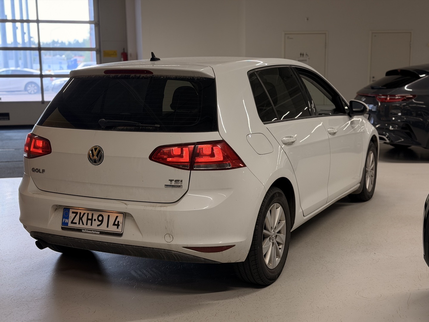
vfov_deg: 30.3
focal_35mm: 48
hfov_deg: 39.7
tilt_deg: -9.2
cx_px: 214
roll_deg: +0.9
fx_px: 595
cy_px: 161
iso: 50
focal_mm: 6.76
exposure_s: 1/100
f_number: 1.78
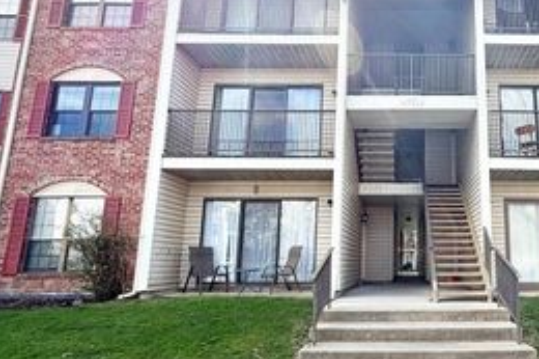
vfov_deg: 46.3
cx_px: 413
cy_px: 184
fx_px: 419
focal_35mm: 28
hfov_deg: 61.4
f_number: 2.2
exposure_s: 1/658
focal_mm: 2.22
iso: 40
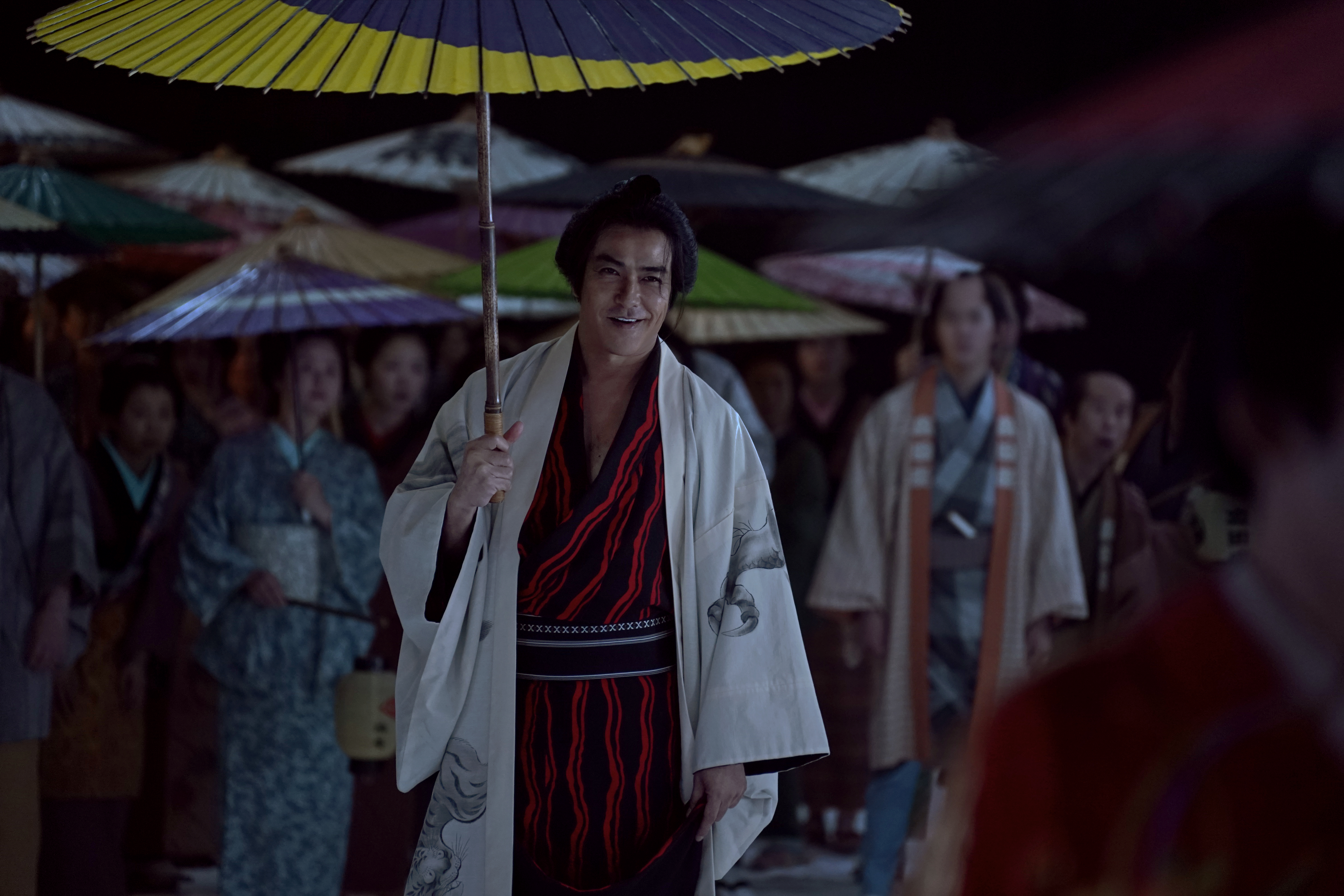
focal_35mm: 150
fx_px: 5600
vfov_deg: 9.1
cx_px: 672
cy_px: 448
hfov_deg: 13.7
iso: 2500
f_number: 2.8
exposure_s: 1/40
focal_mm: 150
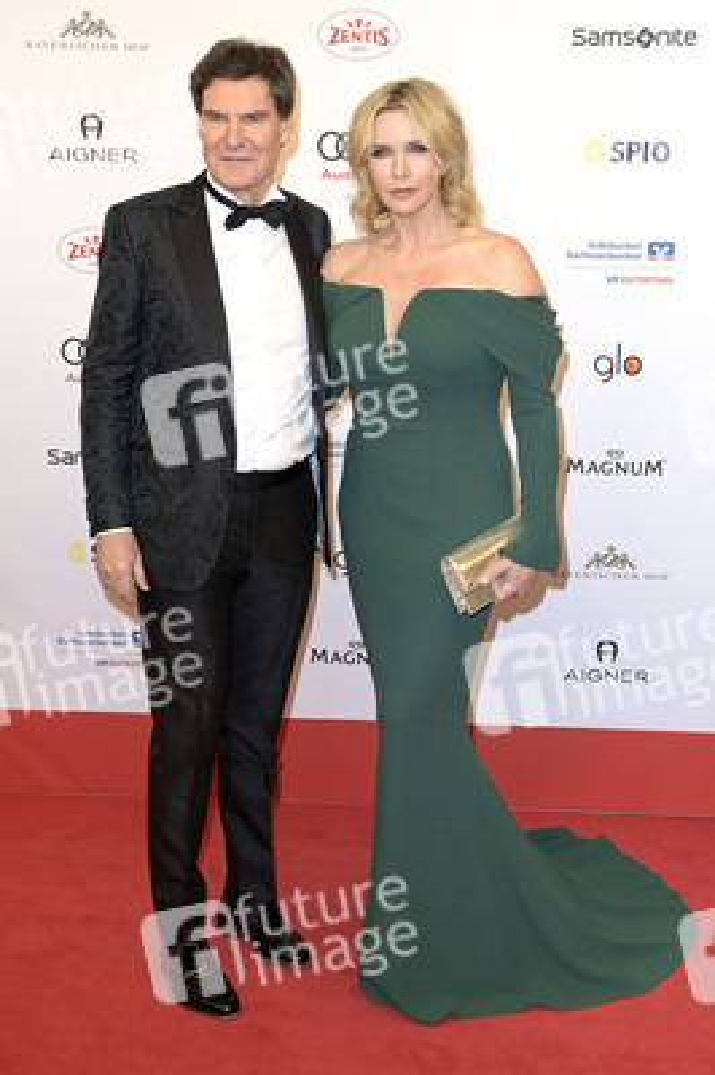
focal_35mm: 42
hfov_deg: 31.8
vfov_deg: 46.4
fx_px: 1253
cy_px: 538
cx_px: 358
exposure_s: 1/250
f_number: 6.3
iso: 400
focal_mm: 42
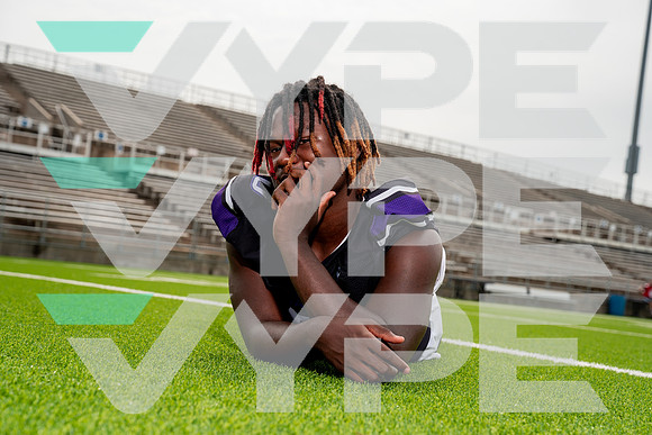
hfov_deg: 36.2
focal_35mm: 55
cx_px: 326
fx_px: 996
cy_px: 218
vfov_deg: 24.6
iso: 125
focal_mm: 55
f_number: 5.6
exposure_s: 1/800
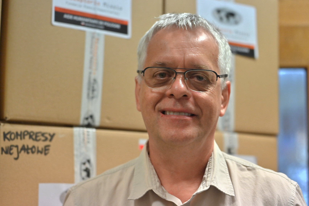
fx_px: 601
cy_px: 103
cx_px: 154
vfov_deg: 19.5
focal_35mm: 70
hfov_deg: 28.8
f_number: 2.8
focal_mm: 70
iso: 1250
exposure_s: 1/200
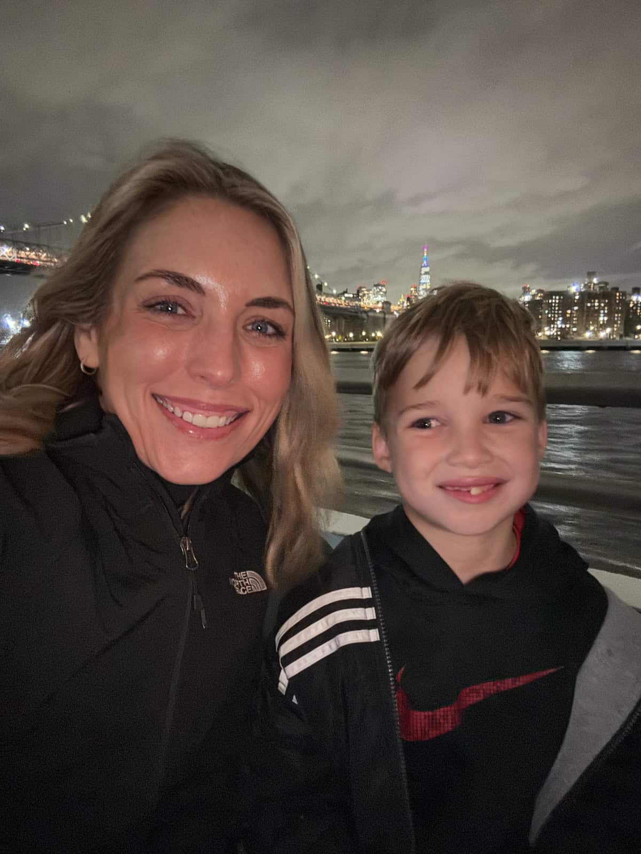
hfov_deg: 58.9
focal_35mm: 23
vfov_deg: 73.9
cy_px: 427
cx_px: 320
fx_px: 568
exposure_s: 1/8
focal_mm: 2.7
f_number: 1.9
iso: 3200
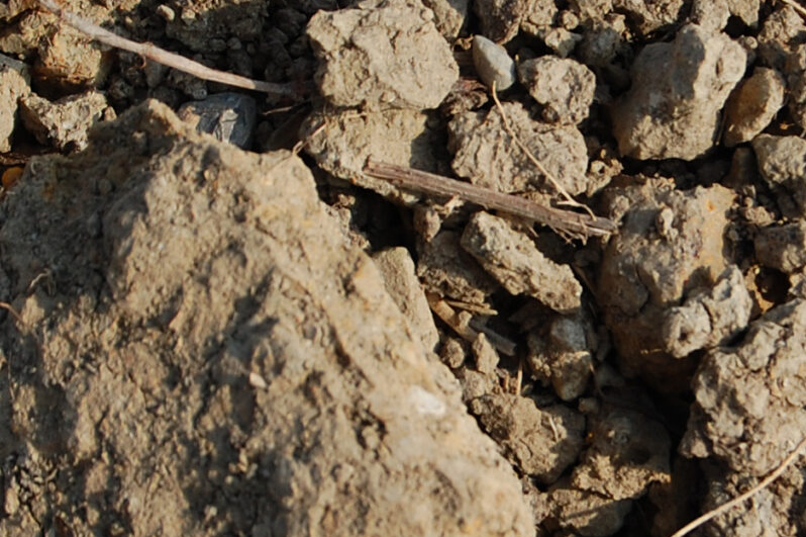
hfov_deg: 7.8
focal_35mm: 265
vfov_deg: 5.2
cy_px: 263
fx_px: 5920
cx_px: 558
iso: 200
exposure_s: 1/400
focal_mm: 55
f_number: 8
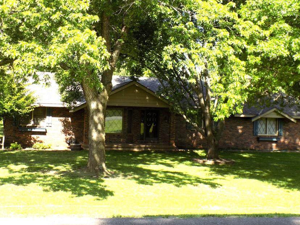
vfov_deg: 25.6
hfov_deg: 33.7
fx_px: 494
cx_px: 168
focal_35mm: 57
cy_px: 93
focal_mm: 8.1
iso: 80
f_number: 3.7
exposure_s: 1/200
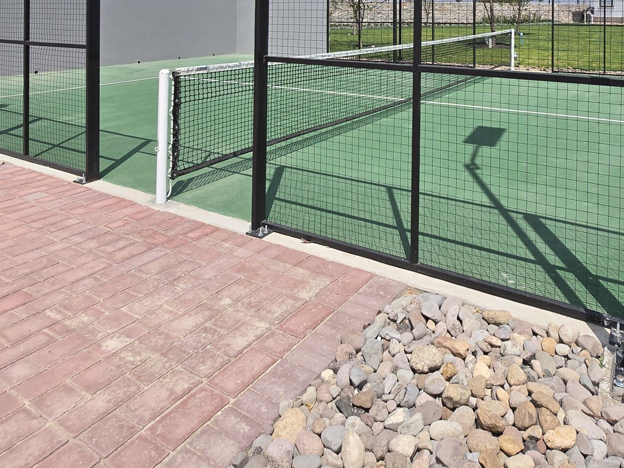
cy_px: 3
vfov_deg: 45.2
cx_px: 403
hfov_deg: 65.9
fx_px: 469
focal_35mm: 26
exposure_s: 1/1925
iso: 25
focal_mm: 1.7
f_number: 2.2
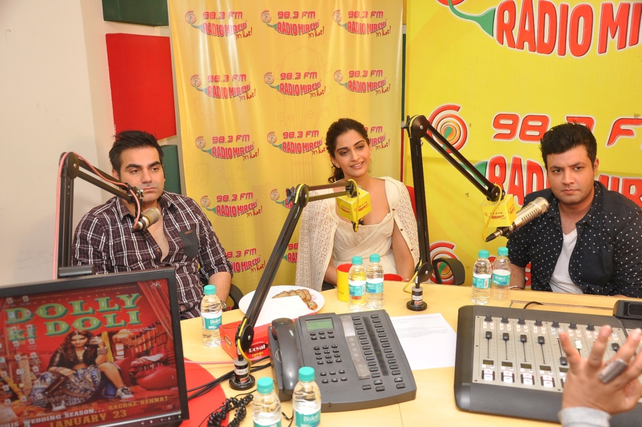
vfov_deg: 36.8
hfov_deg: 53.2
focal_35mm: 36
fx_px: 641
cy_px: 214
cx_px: 321
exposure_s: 1/100
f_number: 3.8
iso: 400
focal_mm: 24
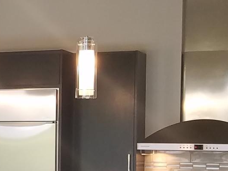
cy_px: 91
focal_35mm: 147
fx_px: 968
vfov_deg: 10.1
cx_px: -159
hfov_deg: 12.5
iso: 100
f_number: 1.7
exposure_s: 1/60
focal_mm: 4.2
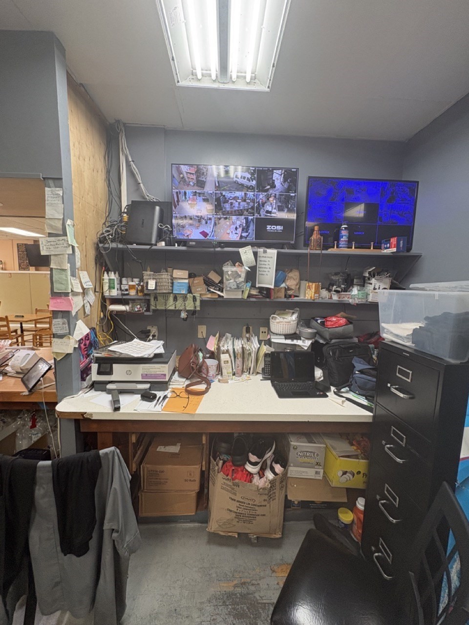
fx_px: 253
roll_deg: -1.3
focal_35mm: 14
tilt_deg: -5.9
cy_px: 312
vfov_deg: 102.1
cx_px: 234
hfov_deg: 85.7
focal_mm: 2.22
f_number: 2.2
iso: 200
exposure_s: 1/64
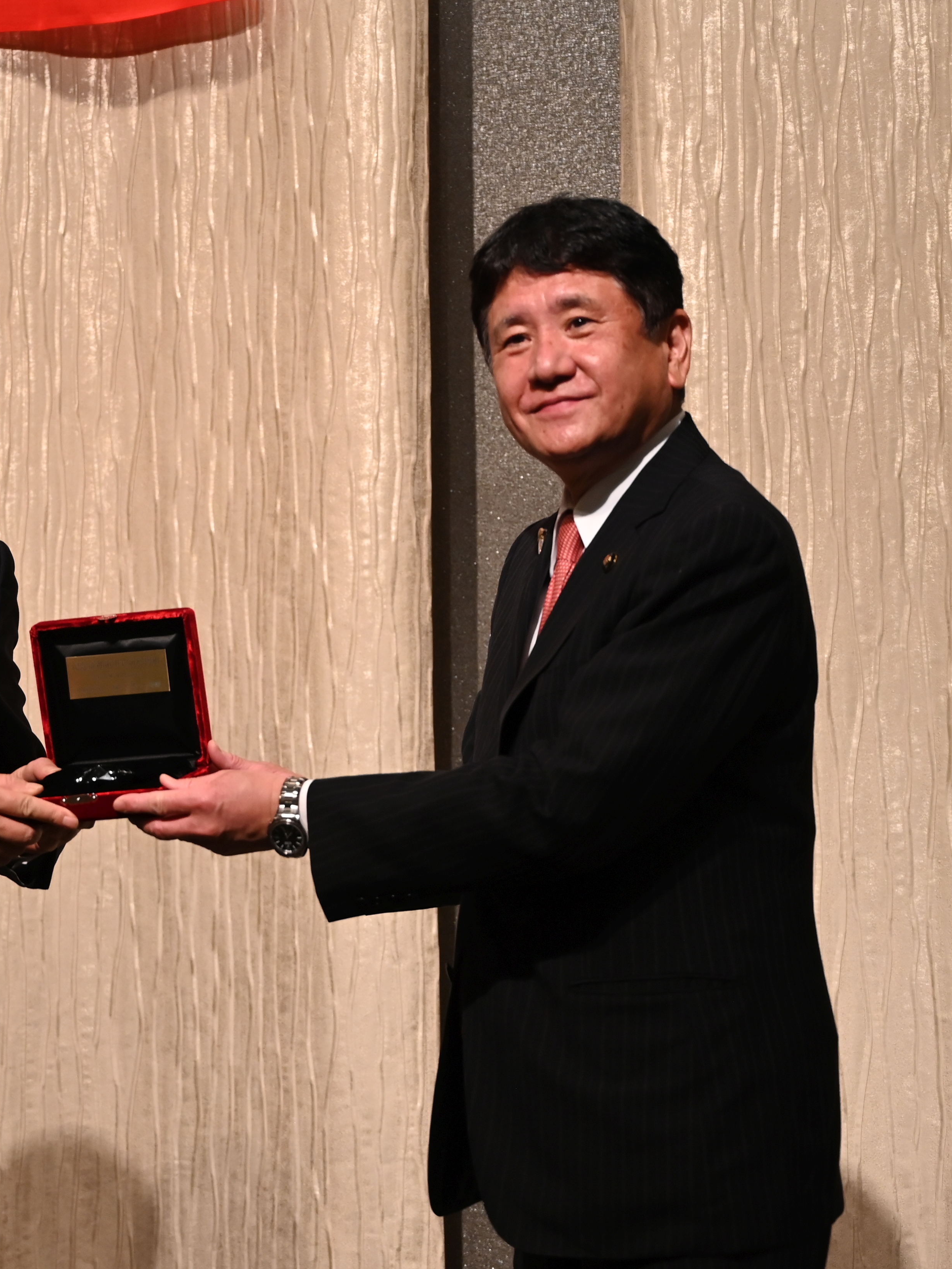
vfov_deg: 21.8
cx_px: 186
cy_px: 577
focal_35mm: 90
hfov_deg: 16.3
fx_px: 3300
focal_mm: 51
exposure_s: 1/125
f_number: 4
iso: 1000
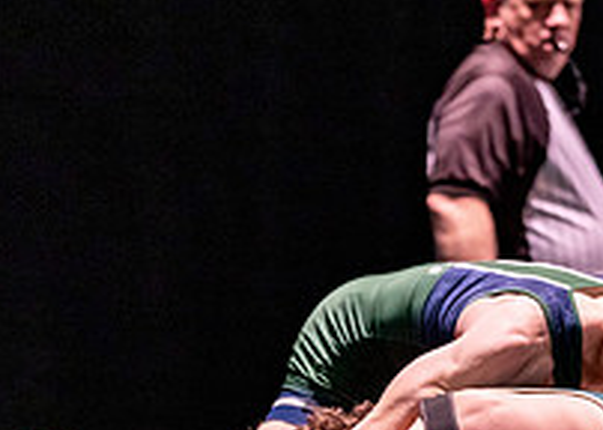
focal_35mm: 427
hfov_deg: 4.7
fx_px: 7308
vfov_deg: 3.4
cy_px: 423
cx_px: 606
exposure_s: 1/800
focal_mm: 135
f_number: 1.8
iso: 2000
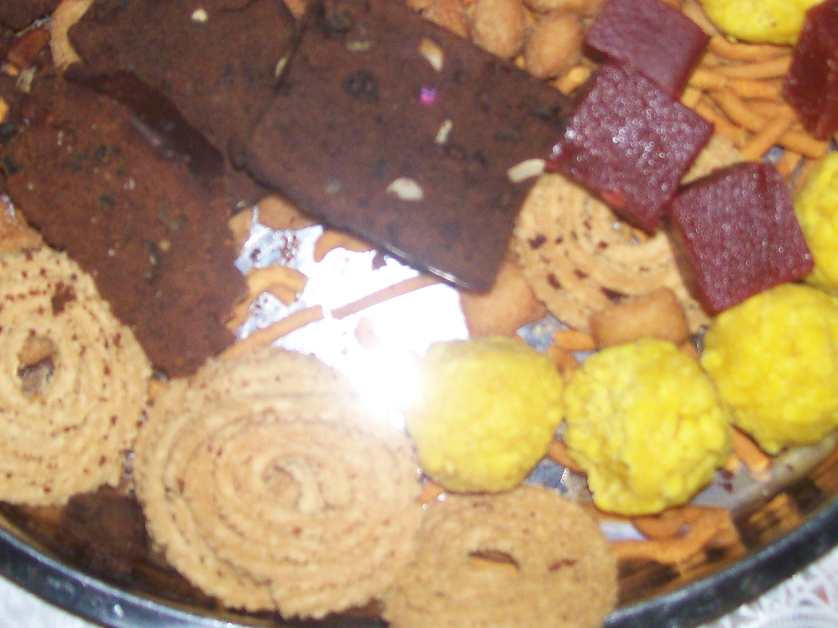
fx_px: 1452
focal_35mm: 60
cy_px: 215
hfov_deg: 32.2
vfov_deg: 24.3
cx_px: 391
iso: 140
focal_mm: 6
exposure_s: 1/64
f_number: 2.7
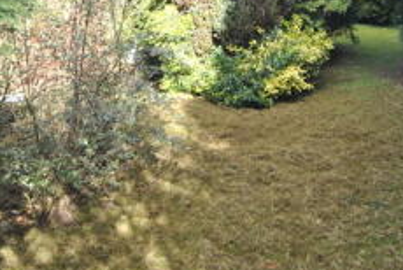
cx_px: 176
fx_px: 572
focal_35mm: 51
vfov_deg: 24.8
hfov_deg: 38.8
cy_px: -22
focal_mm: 12
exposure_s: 1/125
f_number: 5.6
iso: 140
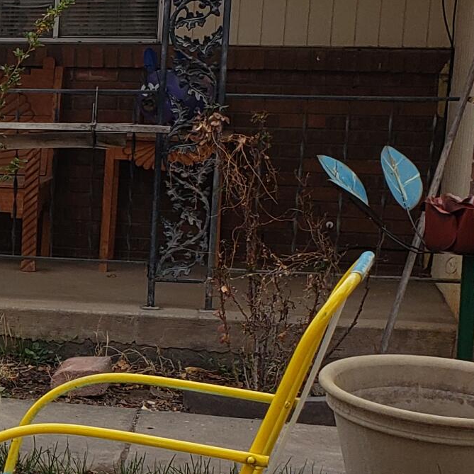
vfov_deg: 16.8
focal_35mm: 103
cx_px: -301
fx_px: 1596
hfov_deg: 15.2
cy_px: 327
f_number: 2.4
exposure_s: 1/703
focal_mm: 4.3
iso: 50
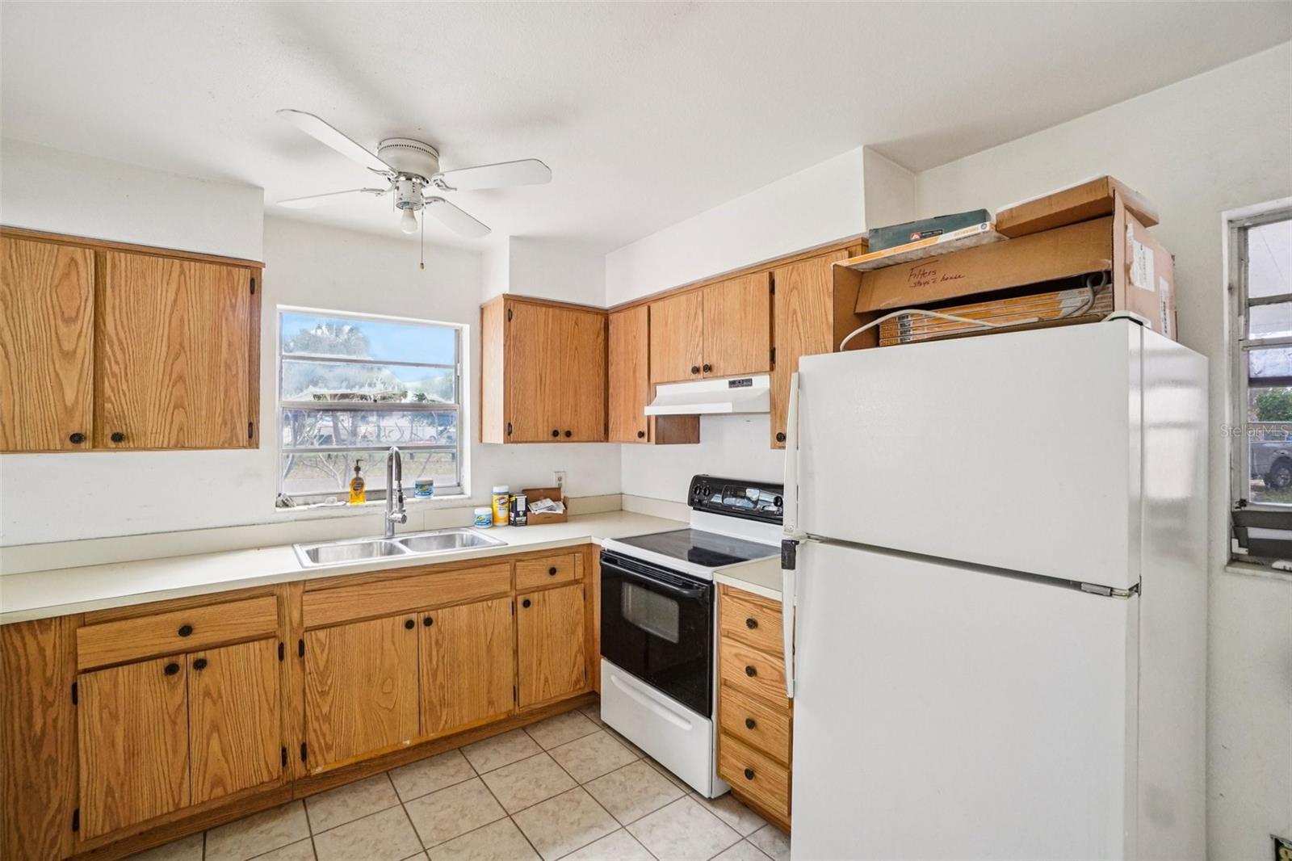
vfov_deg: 77.3
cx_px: 646
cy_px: 430
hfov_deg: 100.4
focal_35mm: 15
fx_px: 538
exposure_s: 1/30
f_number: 8
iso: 640
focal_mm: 10
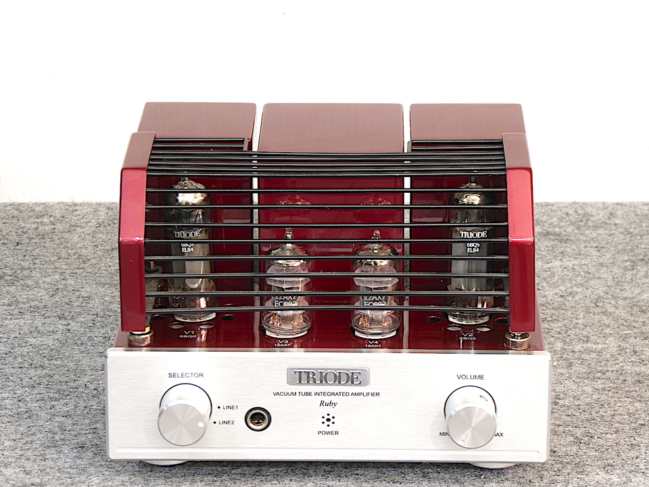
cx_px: 324
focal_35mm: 143
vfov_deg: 10.4
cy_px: 244
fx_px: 2681
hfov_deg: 13.8
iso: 100
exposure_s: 1/4
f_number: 5.4
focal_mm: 25.6
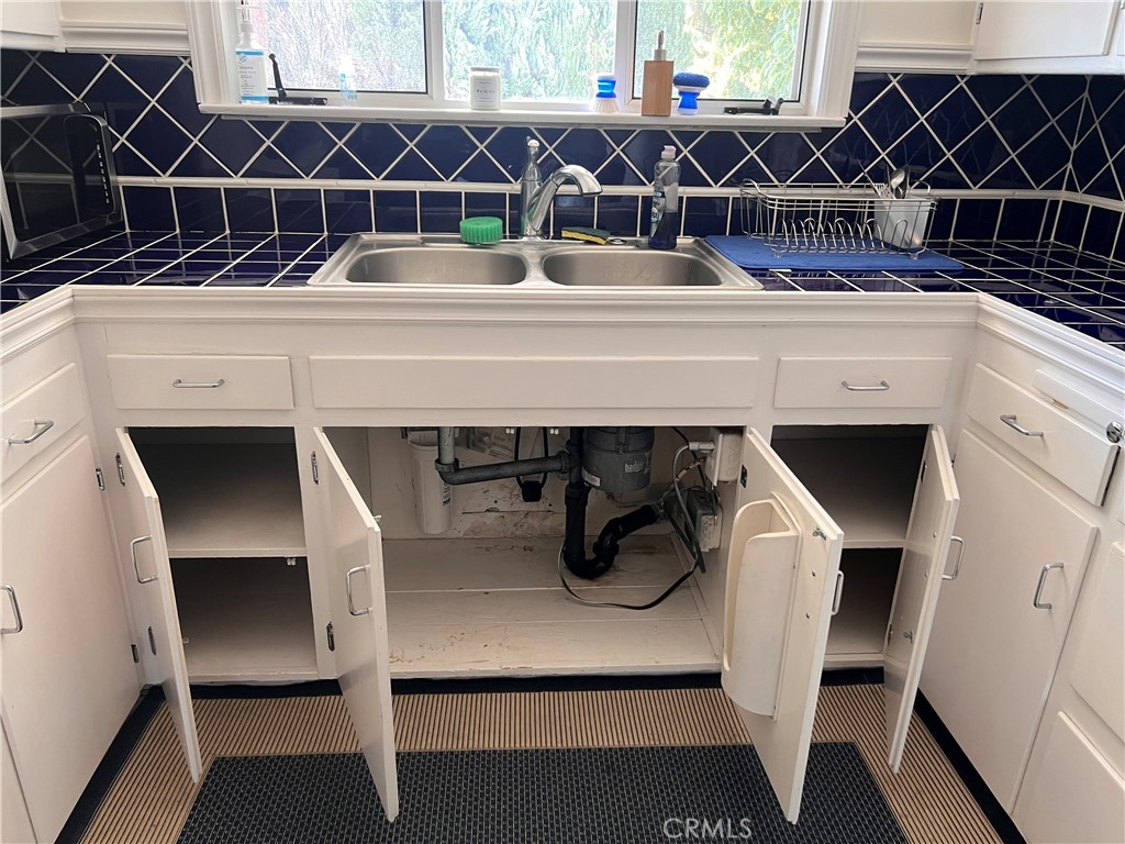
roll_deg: -2.3
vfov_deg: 53.1
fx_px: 845
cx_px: 562
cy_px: 422
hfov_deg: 67.3
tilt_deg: -22.1
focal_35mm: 26
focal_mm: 5.7
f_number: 1.5
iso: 160
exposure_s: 1/60
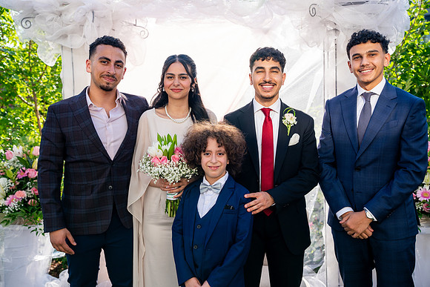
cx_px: 215
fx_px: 466
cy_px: 144
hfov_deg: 49.5
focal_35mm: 39
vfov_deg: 34.2
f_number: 3.5
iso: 200
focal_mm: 39
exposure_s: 1/640
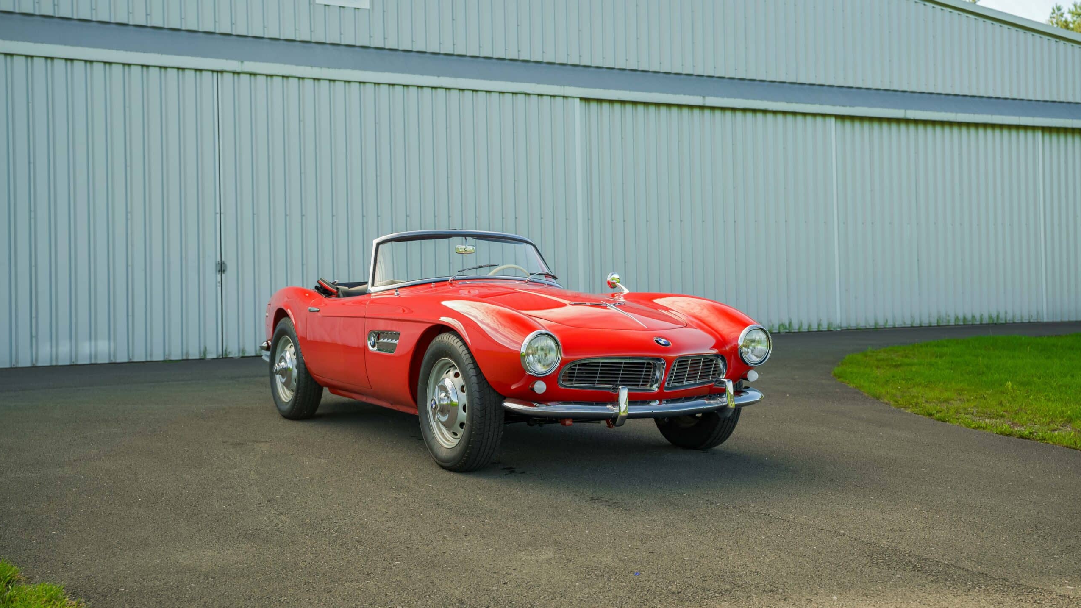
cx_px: 540
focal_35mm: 42
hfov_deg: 48.6
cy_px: 273
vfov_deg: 28.5
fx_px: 1196
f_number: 4.5
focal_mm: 39.7
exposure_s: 1/200
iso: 160
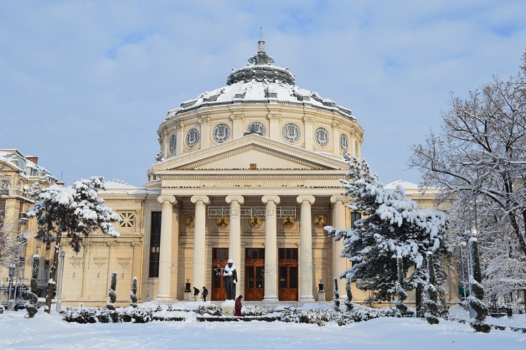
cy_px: 175
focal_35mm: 39
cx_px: 263
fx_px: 569
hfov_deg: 49.6
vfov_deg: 34.2
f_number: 11
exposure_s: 1/500
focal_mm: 26
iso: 280
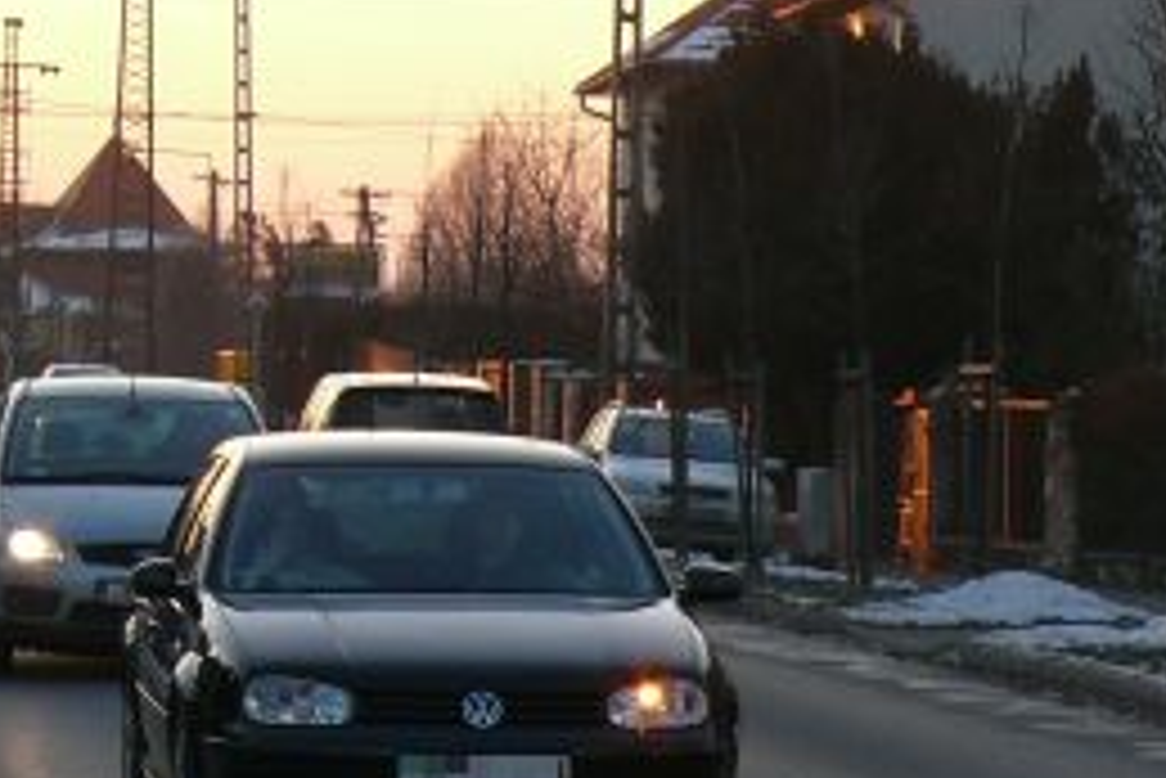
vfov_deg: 6.1
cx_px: 419
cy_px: 589
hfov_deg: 9.1
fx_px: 7324
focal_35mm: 226
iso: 100
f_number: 4
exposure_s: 1/160
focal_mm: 14.8
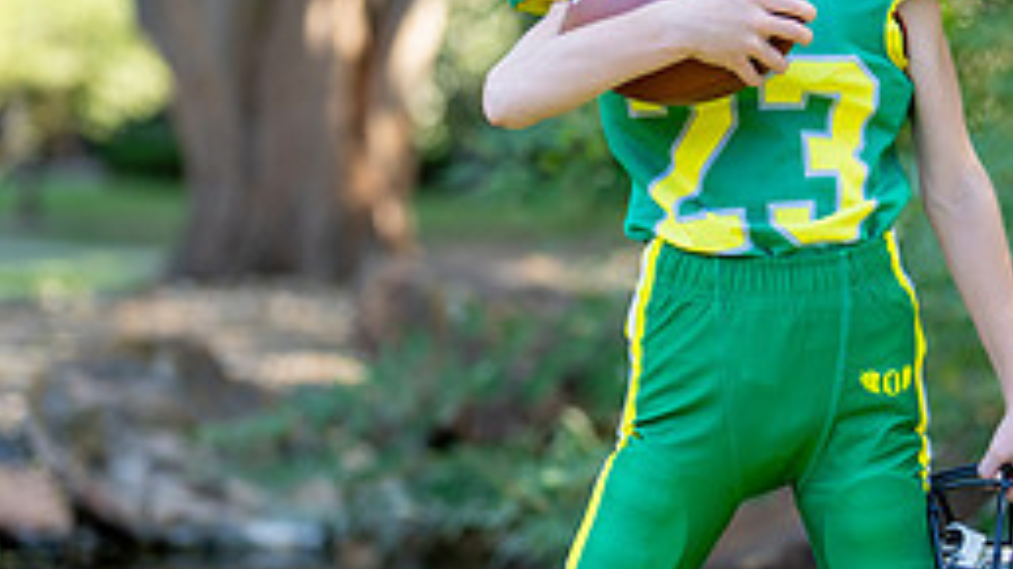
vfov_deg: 8.0
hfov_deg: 14.2
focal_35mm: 151
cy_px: 226
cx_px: 794
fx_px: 4055
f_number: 1.2
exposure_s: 1/1000
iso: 100
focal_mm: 50
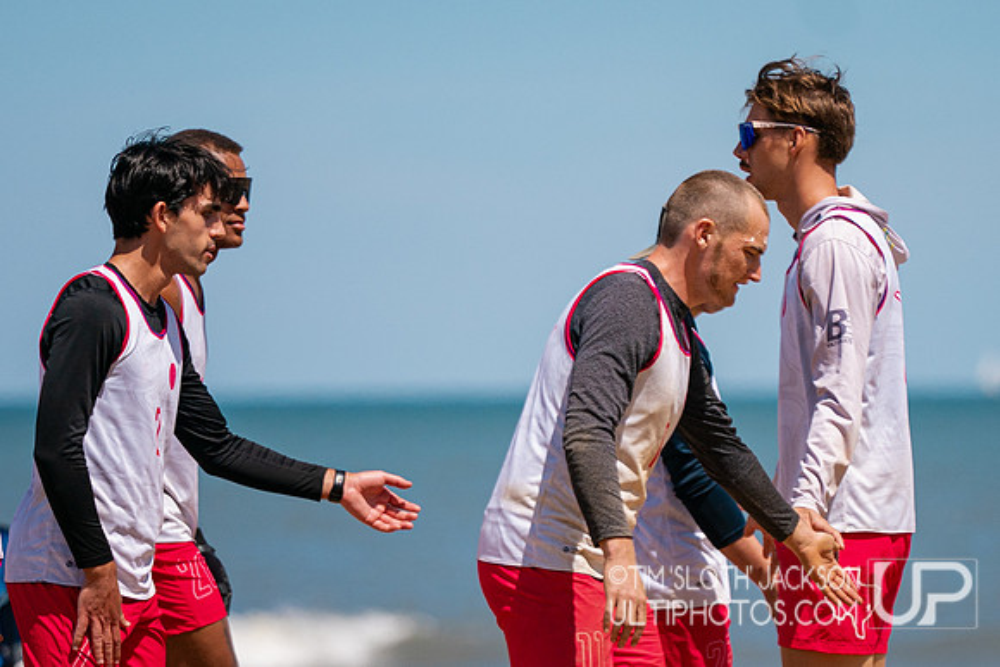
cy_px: 481
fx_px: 10977
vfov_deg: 3.5
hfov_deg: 5.2
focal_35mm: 395
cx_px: 652
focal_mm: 200
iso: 400
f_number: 2.8
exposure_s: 1/8000
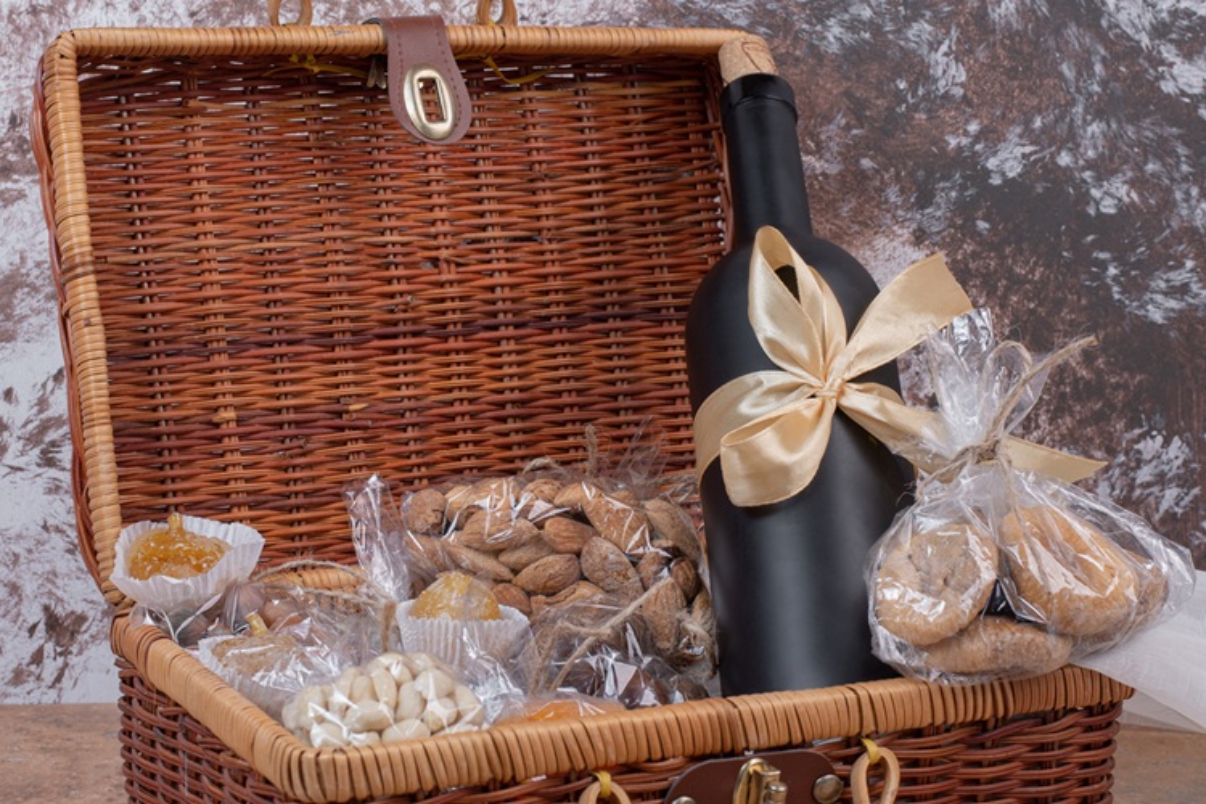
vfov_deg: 18.2
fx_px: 2512
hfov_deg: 27.0
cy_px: 402
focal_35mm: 75
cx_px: 603
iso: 250
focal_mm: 50
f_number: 10
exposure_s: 1/125
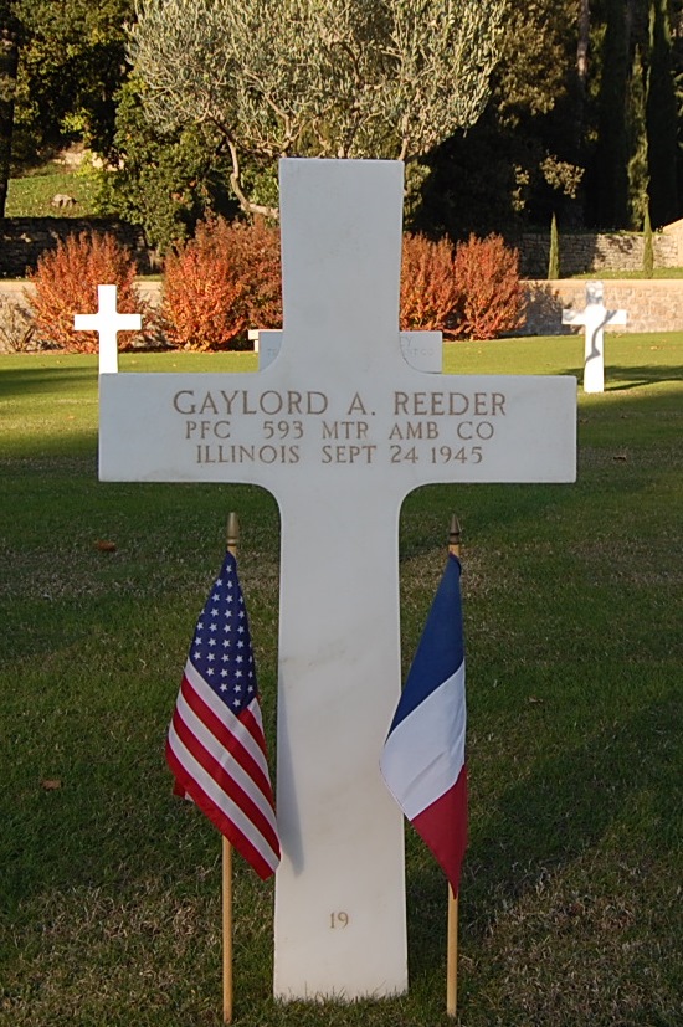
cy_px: 514
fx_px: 855
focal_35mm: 30
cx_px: 342
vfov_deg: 62.0
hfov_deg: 43.5
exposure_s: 1/200
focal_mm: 20
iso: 200
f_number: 7.1
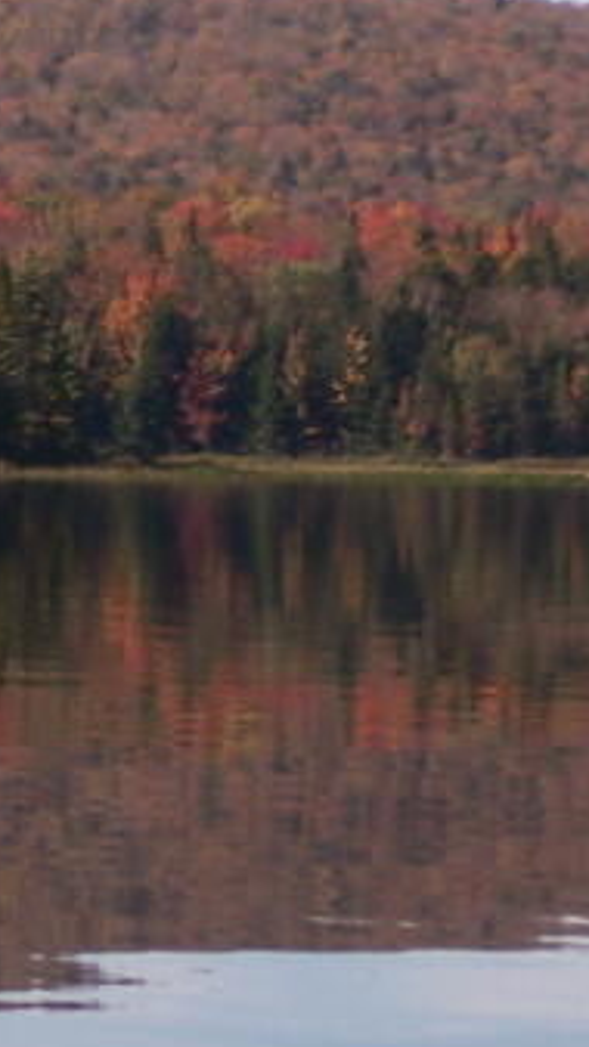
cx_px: -496
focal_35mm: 271
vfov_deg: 8.0
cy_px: 300
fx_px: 7528
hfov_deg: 4.4
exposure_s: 1/1000
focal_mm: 13.7
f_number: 3.2
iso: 80
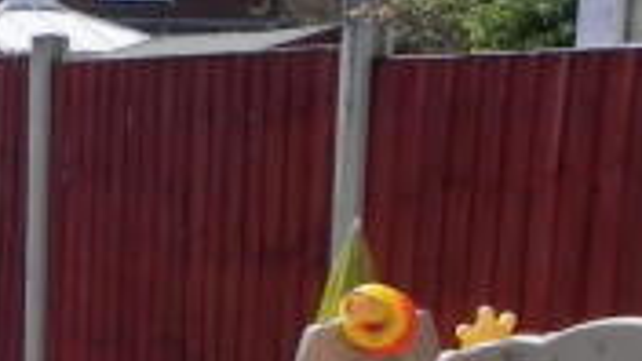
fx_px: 1600
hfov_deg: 20.7
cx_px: -188
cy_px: 436
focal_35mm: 94
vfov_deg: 12.6
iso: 160
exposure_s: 1/438
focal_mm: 4.6
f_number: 7.1
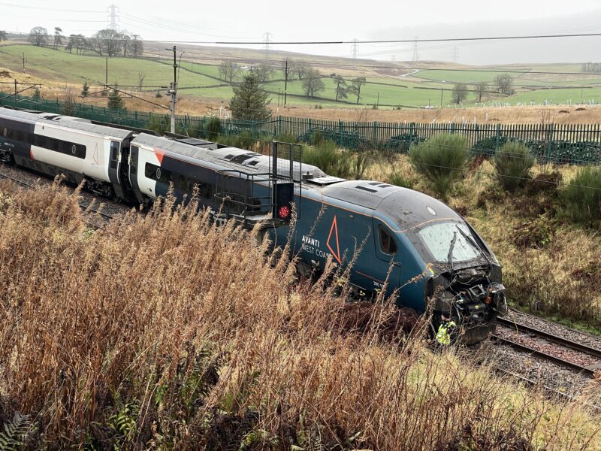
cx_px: 300
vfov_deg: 28.0
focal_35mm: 52
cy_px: 226
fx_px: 903
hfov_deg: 36.8
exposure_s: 1/156
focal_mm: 6
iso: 25
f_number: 2
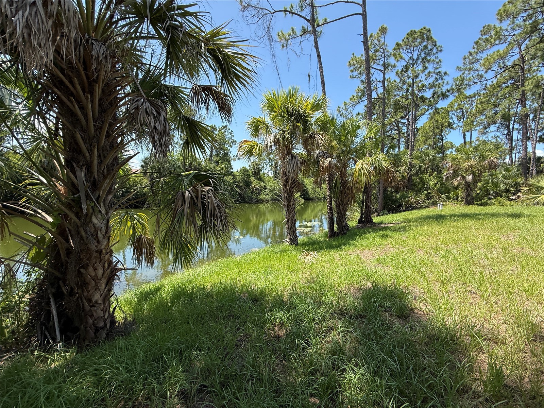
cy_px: 204
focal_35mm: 14
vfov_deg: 85.7
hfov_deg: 102.1
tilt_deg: -3.1
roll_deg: -2.6
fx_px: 220
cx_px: 272
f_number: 2.2
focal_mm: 2.22
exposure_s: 1/789
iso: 64
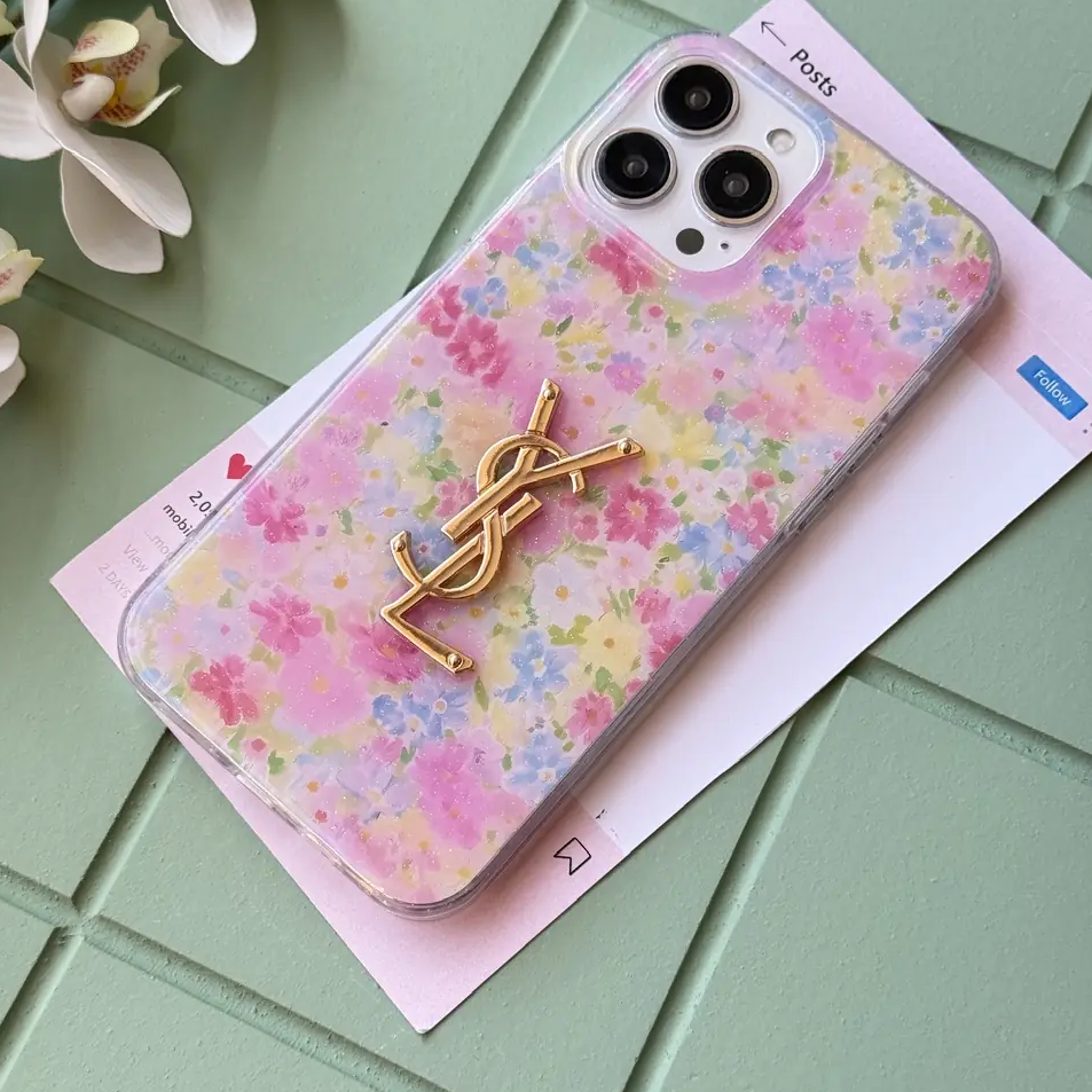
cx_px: 544
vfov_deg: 30.0
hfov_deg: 30.0
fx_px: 2034
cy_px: 566
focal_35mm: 57
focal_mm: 6.76
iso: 64
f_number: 1.78
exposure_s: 1/333
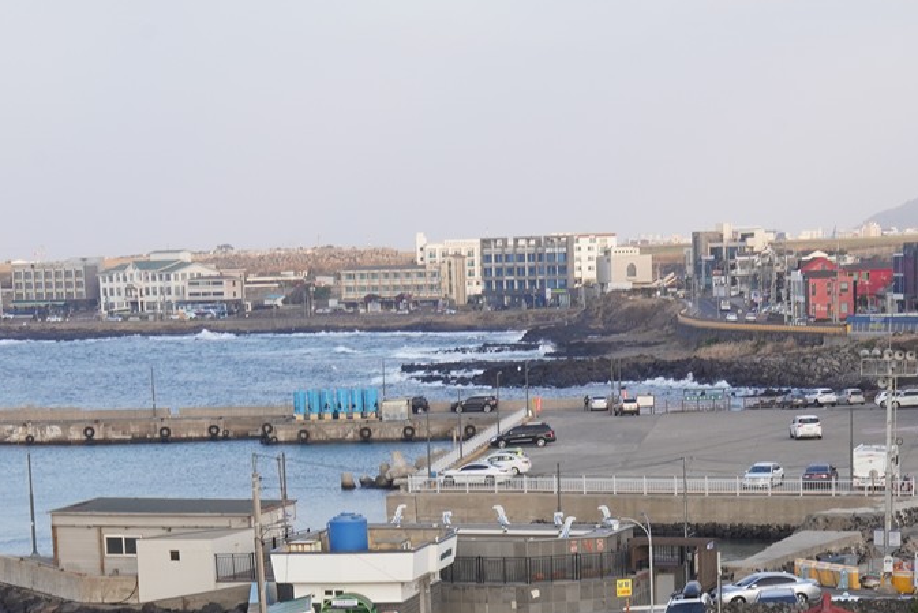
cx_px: 587
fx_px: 2652
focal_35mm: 104
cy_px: 881
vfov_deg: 12.6
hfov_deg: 19.6
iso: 400
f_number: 13
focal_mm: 35
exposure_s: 1/100
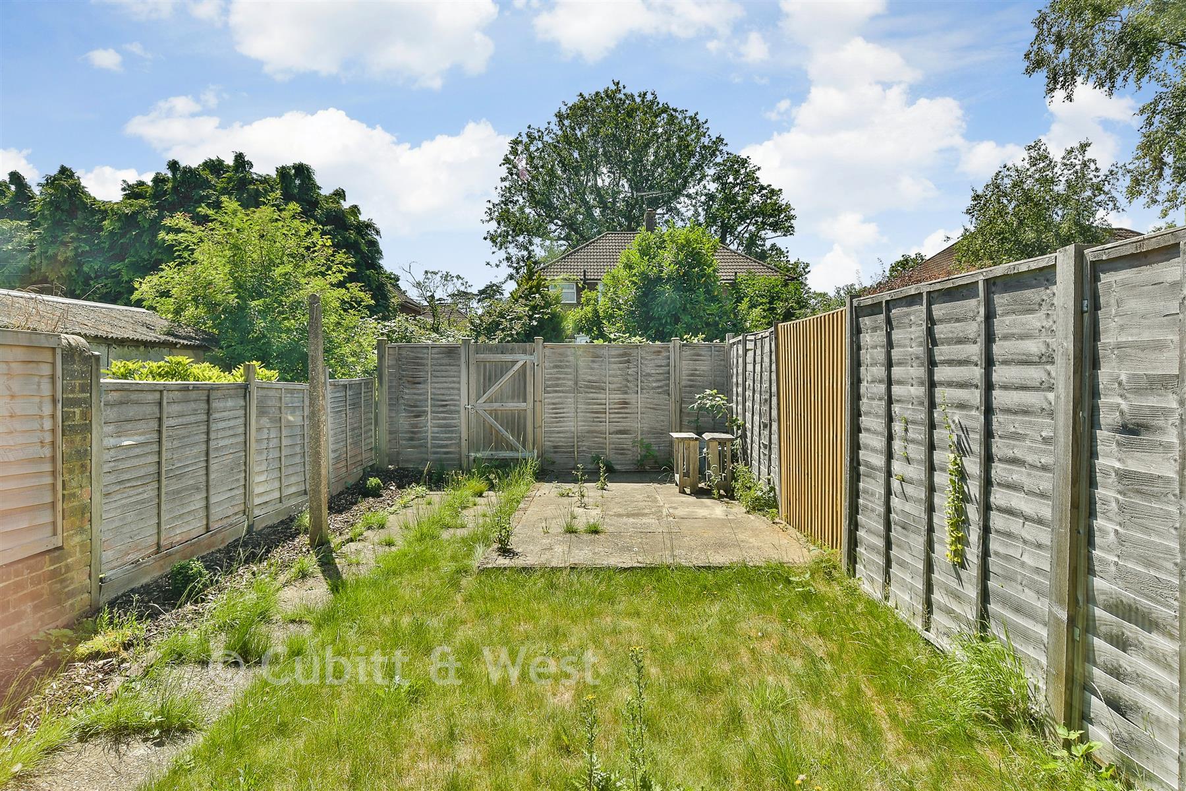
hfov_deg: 81.2
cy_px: 396
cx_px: 593
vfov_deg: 59.5
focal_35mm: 21
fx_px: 692
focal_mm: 14
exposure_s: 1/100
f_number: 8
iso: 160
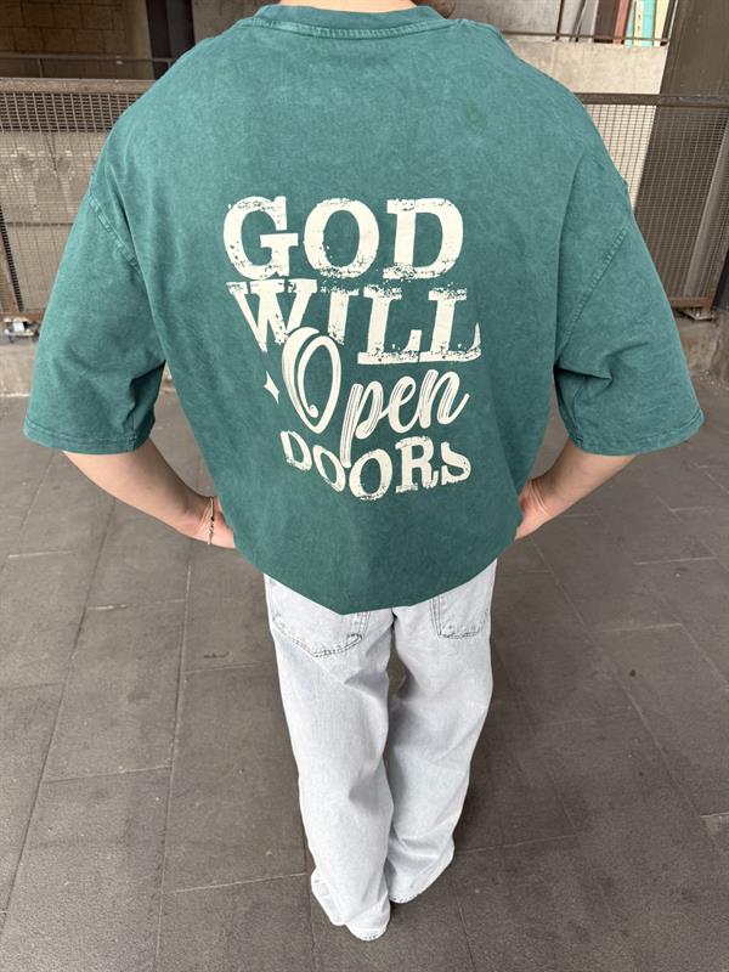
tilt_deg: -31.5
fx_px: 674
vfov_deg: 71.6
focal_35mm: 24
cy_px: 486
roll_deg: -1.6
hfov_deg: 56.8
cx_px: 364
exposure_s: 1/365
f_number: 1.78
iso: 80
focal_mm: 6.76
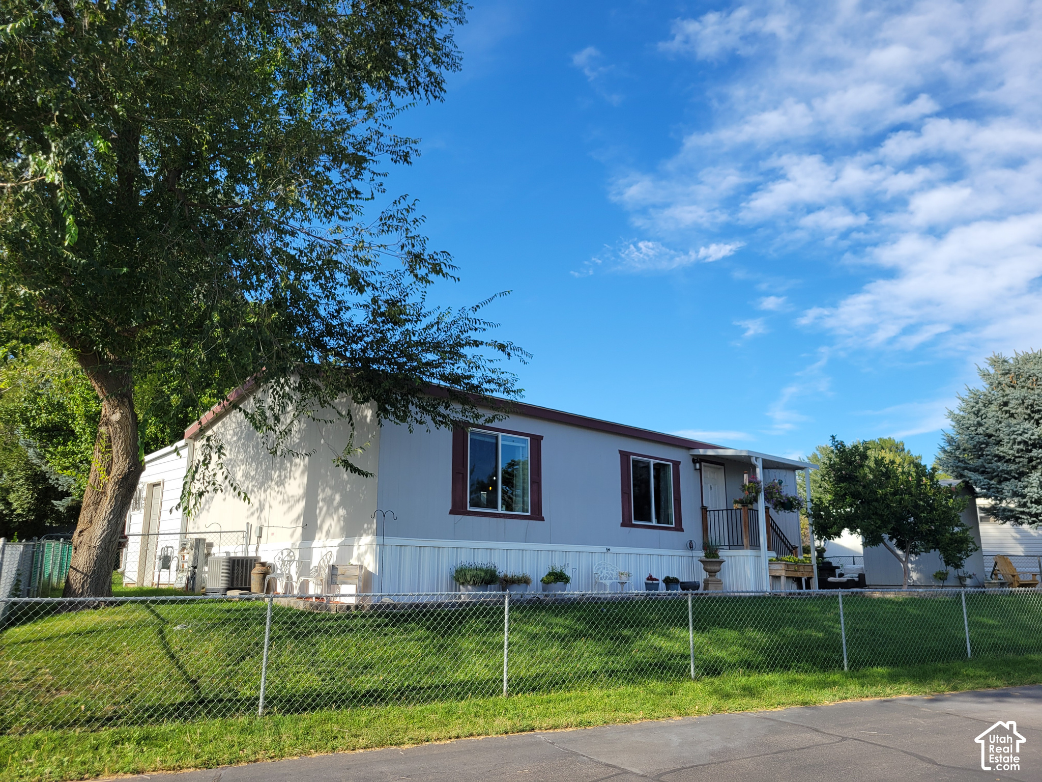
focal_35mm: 26
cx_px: 521
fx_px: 783
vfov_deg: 53.1
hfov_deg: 67.3
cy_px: 391
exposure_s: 1/1445
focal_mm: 5.4
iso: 40
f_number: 1.8
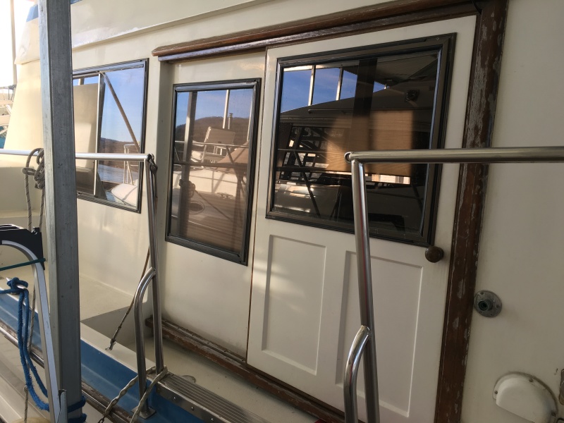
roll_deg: -2.7
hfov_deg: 61.7
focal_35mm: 29
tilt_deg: -7.3
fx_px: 472
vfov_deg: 48.2
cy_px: 212
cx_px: 282
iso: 25
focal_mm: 4.15
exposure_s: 1/120
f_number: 2.2
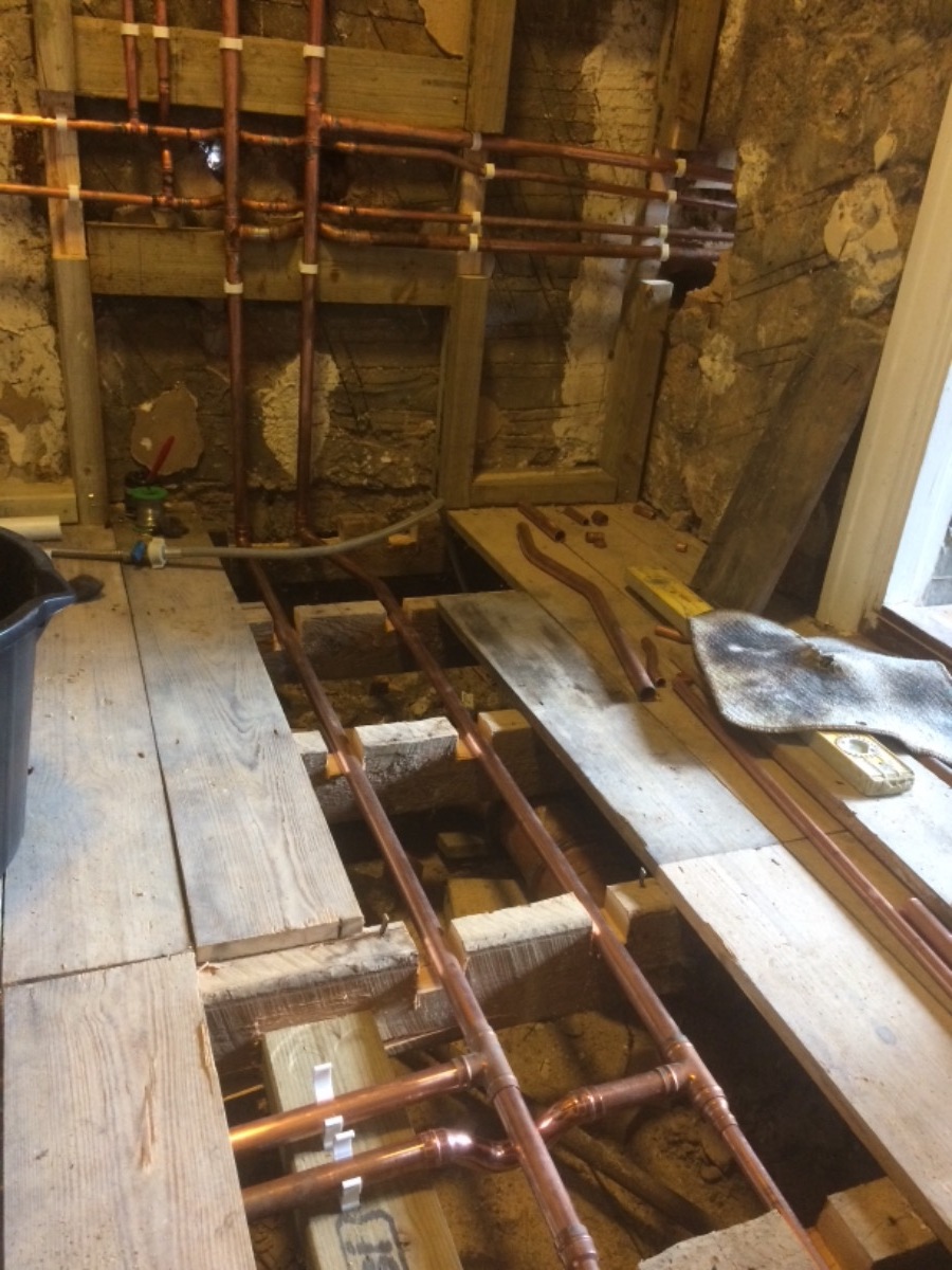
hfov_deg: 48.2
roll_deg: -4.7
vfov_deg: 61.7
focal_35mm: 29
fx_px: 1063
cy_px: 635
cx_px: 476
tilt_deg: -28.6
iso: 320
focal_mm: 4.15
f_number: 2.2
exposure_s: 1/33
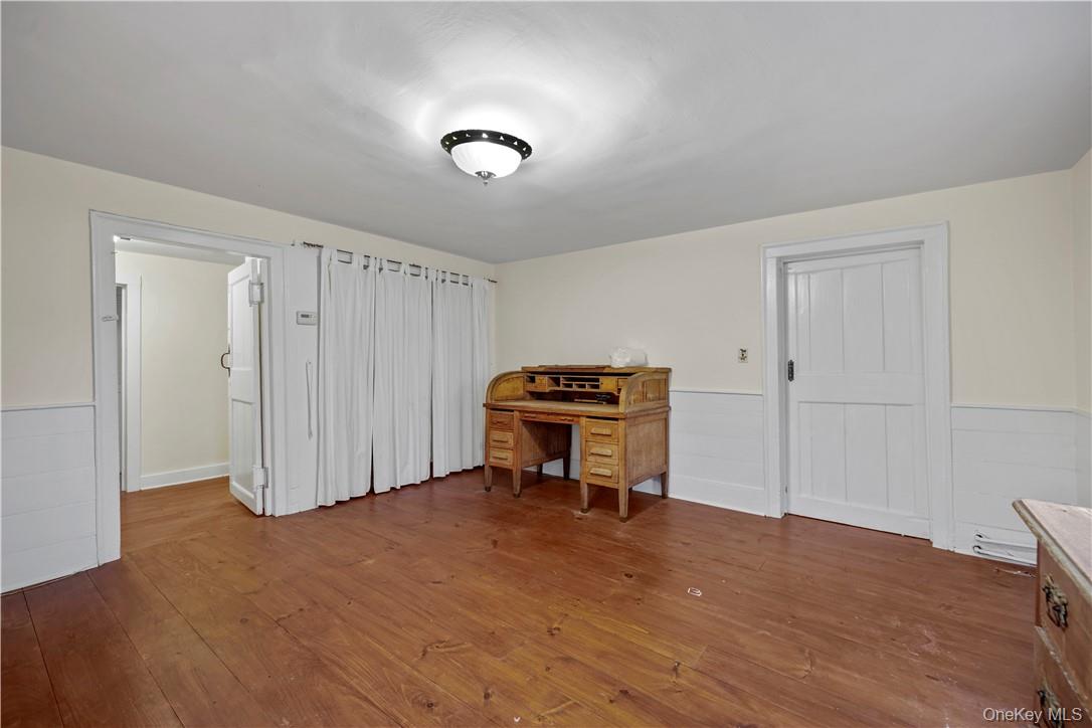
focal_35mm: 14
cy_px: 364
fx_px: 425
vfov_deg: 81.2
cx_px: 546
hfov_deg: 104.3
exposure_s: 1.6
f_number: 8
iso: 500
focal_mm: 14
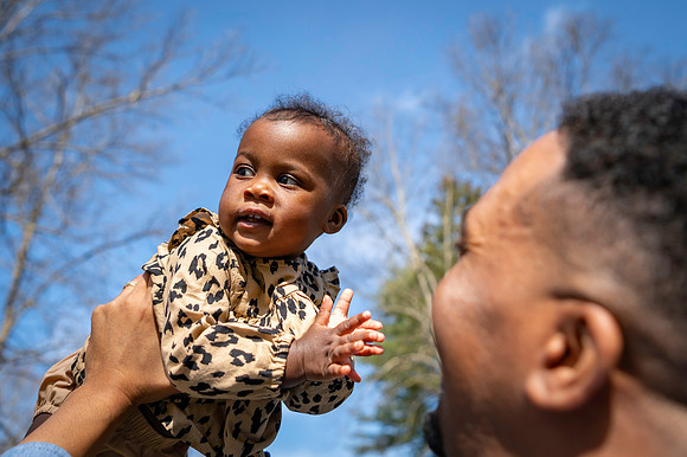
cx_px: 344
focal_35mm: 31
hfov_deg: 60.0
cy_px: 160
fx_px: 595
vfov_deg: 41.6
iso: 400
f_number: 3.2
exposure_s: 1/3200
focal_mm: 24
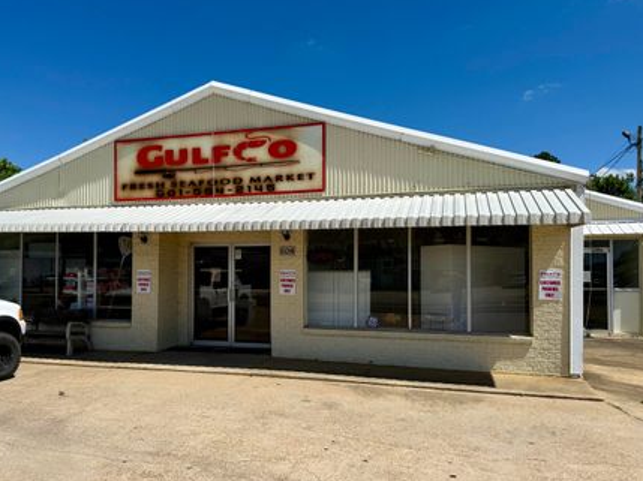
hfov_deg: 63.3
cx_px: 289
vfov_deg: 49.6
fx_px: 520
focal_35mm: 28
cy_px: 263
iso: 80
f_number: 1.78
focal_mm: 6.76
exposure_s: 1/7353
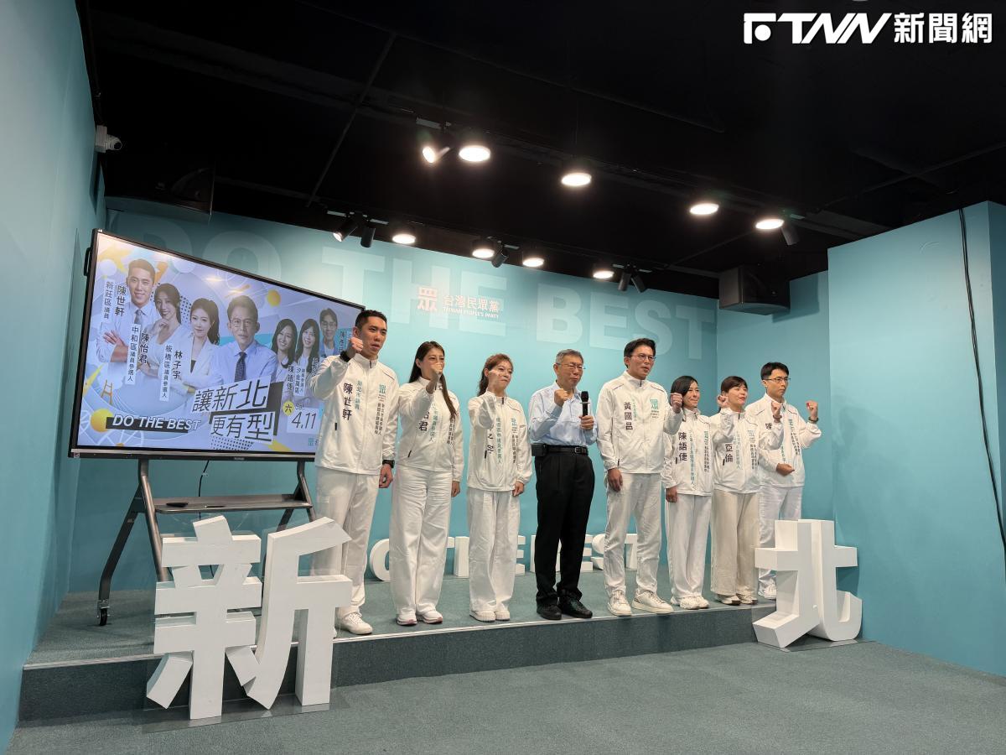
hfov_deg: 71.6
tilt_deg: +7.3
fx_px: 697
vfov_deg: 56.8
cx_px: 503
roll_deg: -2.2
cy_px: 378
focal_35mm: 24
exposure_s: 1/120
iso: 64
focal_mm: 6.76
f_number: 1.78
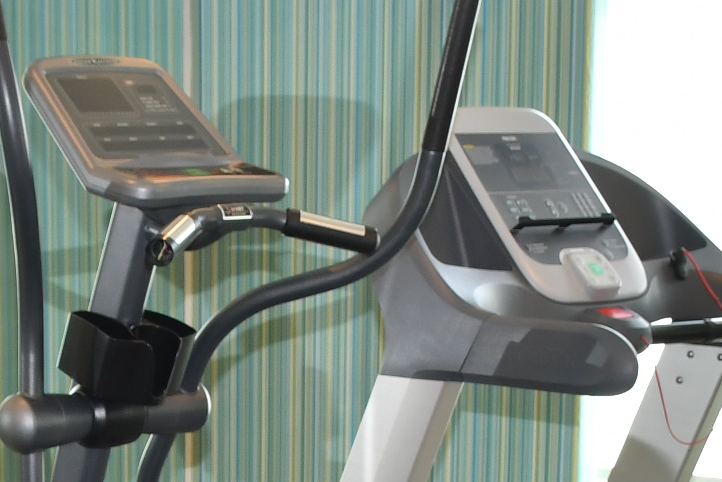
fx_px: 2246
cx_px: 152
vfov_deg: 11.9
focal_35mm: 112
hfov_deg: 18.1
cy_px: 630
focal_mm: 18
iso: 400
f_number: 5
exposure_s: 1/100
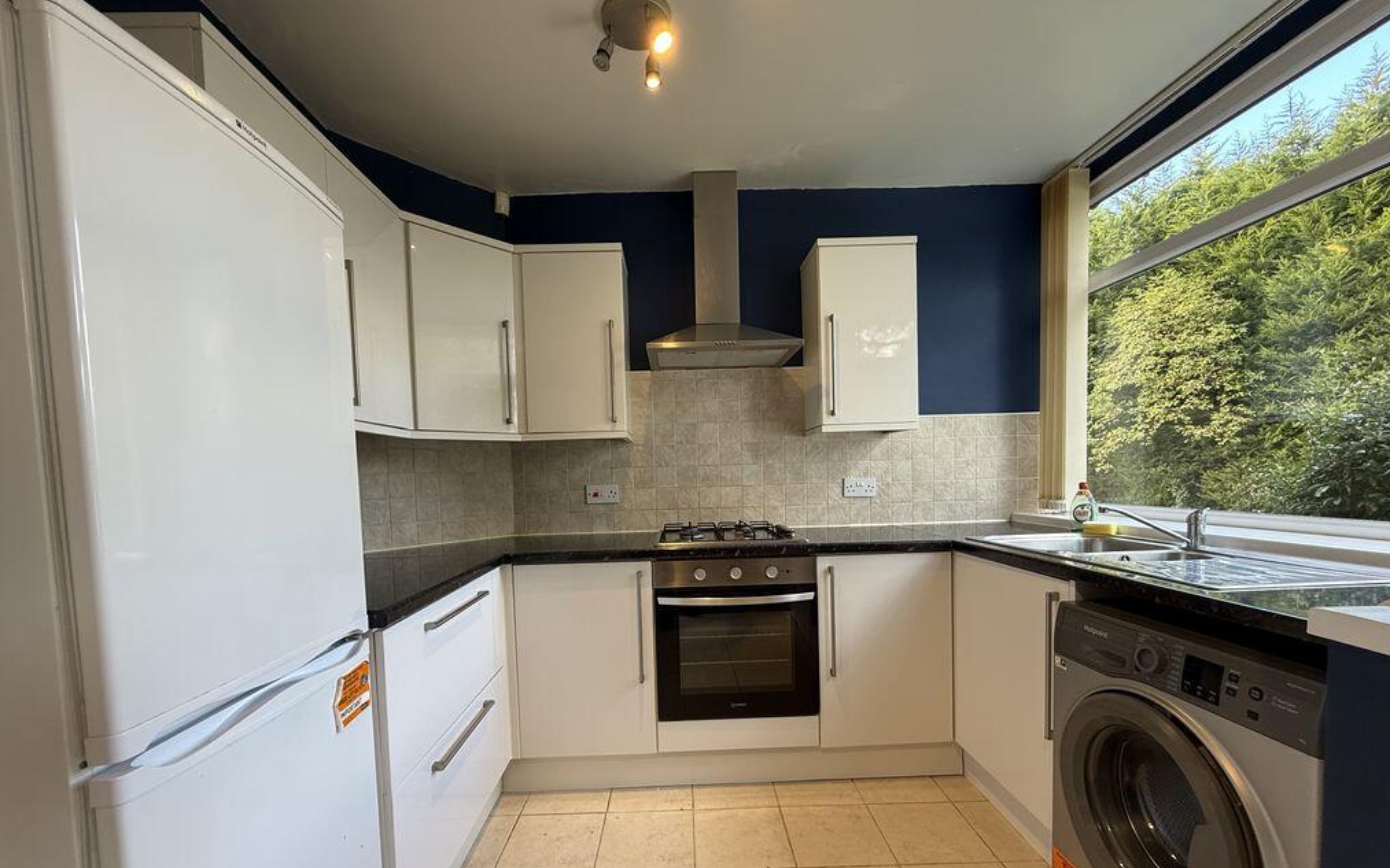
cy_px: 503
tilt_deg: -2.2
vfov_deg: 74.3
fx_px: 568
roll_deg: +1.7
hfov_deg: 101.5
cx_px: 690
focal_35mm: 15
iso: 125
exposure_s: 1/100
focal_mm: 2.22
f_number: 2.2
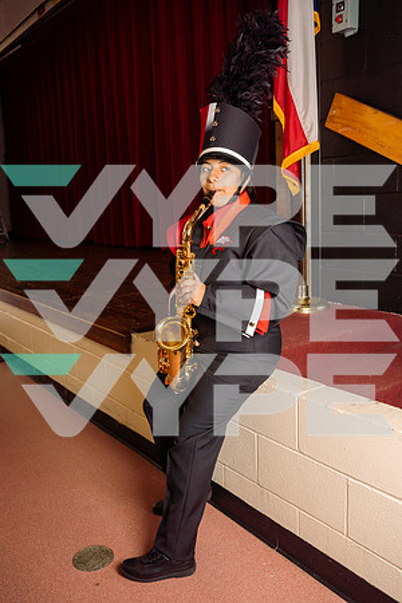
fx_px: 553
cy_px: 302
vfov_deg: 57.2
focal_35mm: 33
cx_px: 201
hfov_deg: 40.0
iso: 200
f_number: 5
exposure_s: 1/250
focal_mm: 33
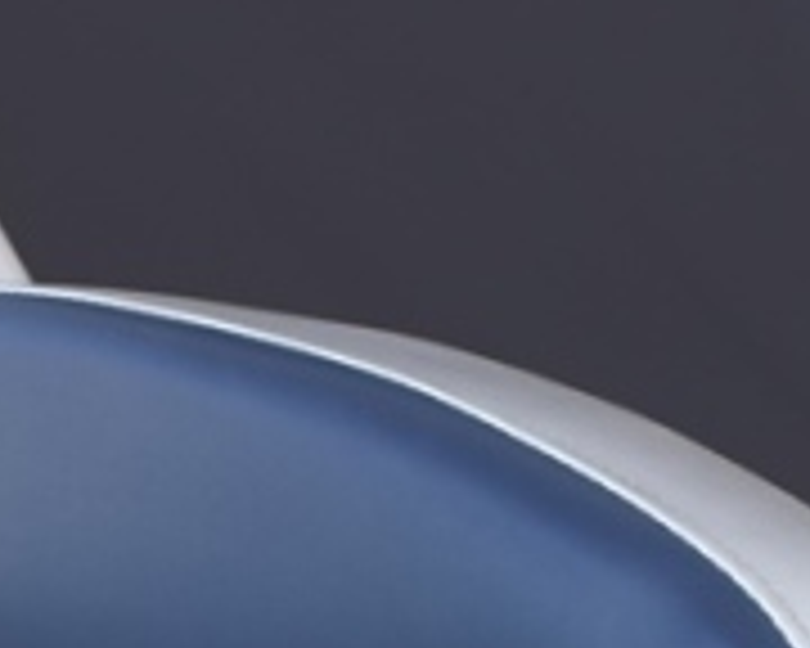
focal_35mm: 127
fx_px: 3045
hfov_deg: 14.4
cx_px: -279
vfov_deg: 11.3
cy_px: 1156
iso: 320
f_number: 8
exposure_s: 1/250
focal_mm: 18
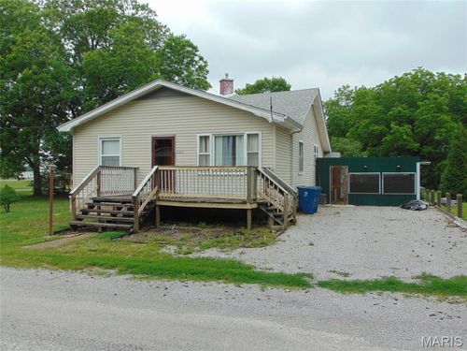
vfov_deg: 46.8
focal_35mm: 30
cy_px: 176
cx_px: 234
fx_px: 405
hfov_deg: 60.0
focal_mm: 5.4
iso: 100
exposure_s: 1/250
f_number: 8
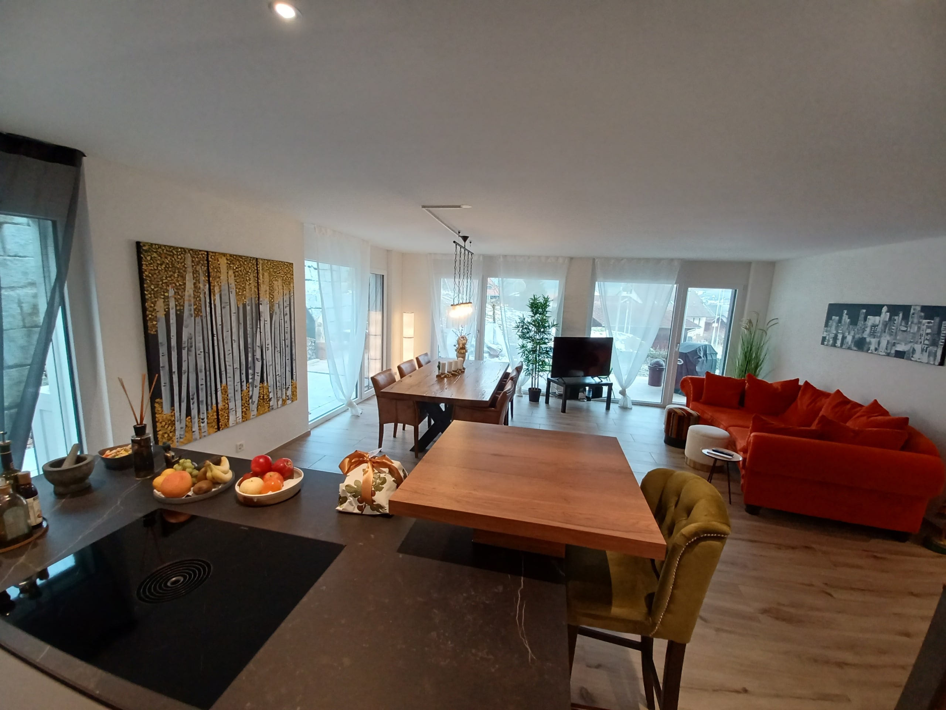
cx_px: 473
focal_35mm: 13
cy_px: 355
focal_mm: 1.42
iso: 100
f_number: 2.2
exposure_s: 1/50
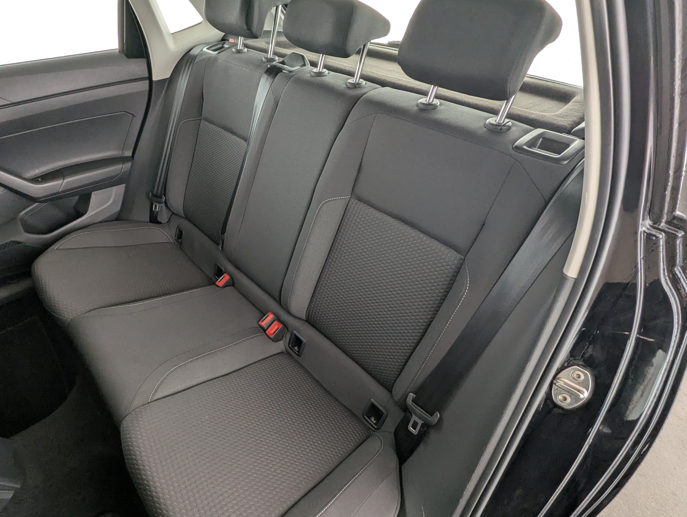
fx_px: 358
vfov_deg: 71.7
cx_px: 311
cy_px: 262
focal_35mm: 18
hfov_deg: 87.4
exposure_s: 1/38.1
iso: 100
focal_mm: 2.35
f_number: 2.2
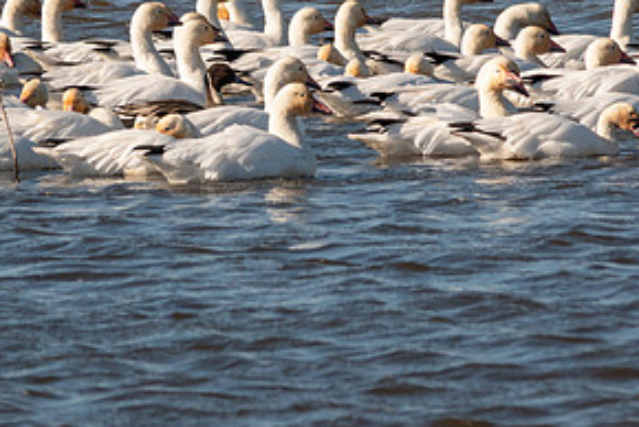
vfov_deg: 1.4
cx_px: 388
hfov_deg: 2.1
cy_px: 114
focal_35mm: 976
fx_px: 17341
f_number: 5
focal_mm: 167.98
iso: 100
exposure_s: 1/1250
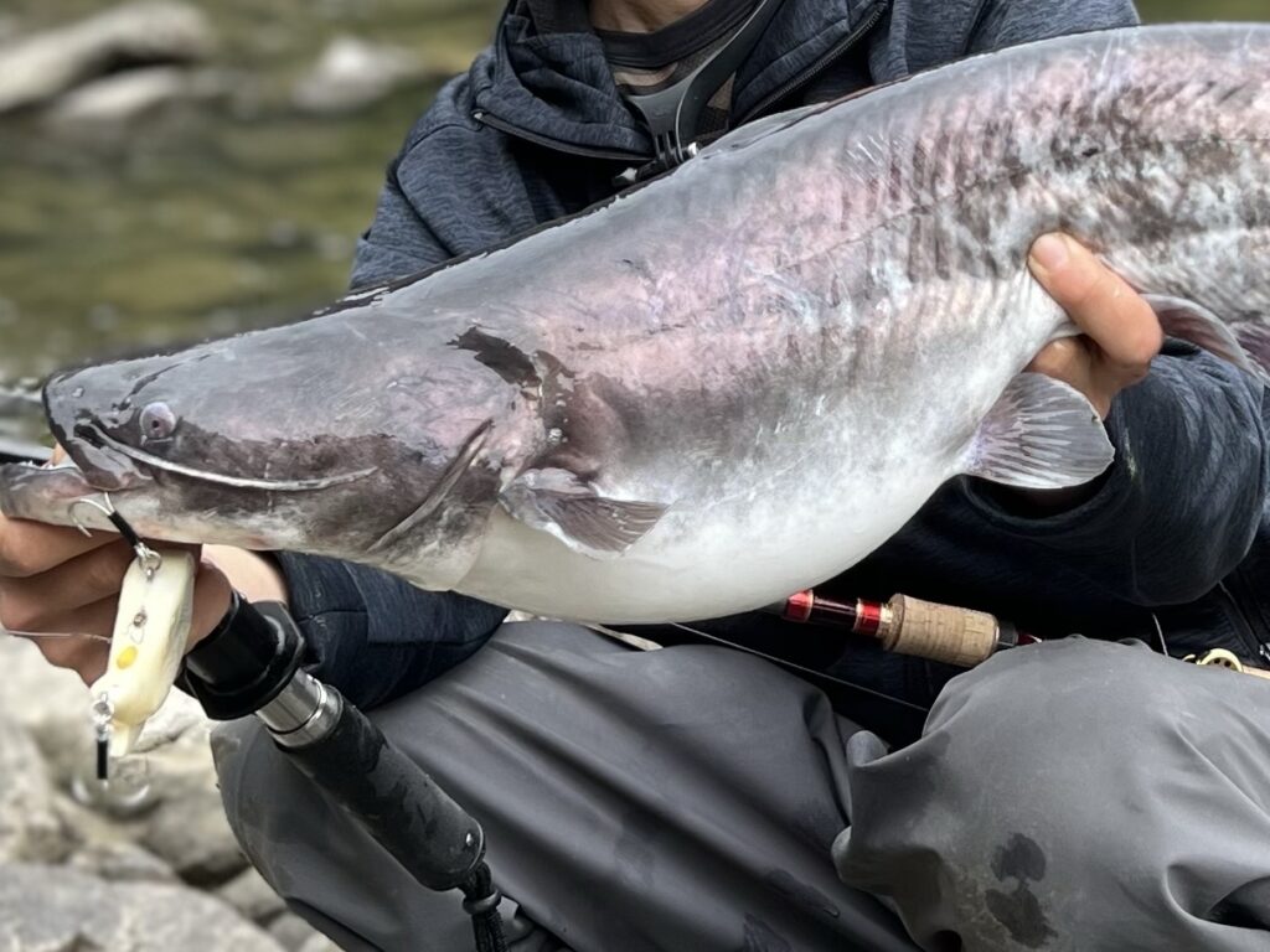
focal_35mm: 26
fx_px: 954
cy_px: 476
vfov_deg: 53.1
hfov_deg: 67.3
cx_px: 635
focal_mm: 5.7
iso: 50
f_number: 1.5
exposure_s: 1/309
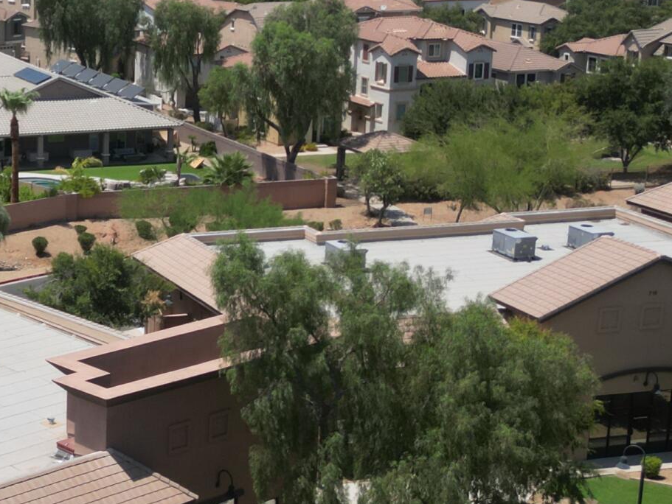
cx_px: -105
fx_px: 1534
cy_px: 186
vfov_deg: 18.6
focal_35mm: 79
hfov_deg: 22.9
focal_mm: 6.72
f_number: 1.7
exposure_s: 1/3200
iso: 100
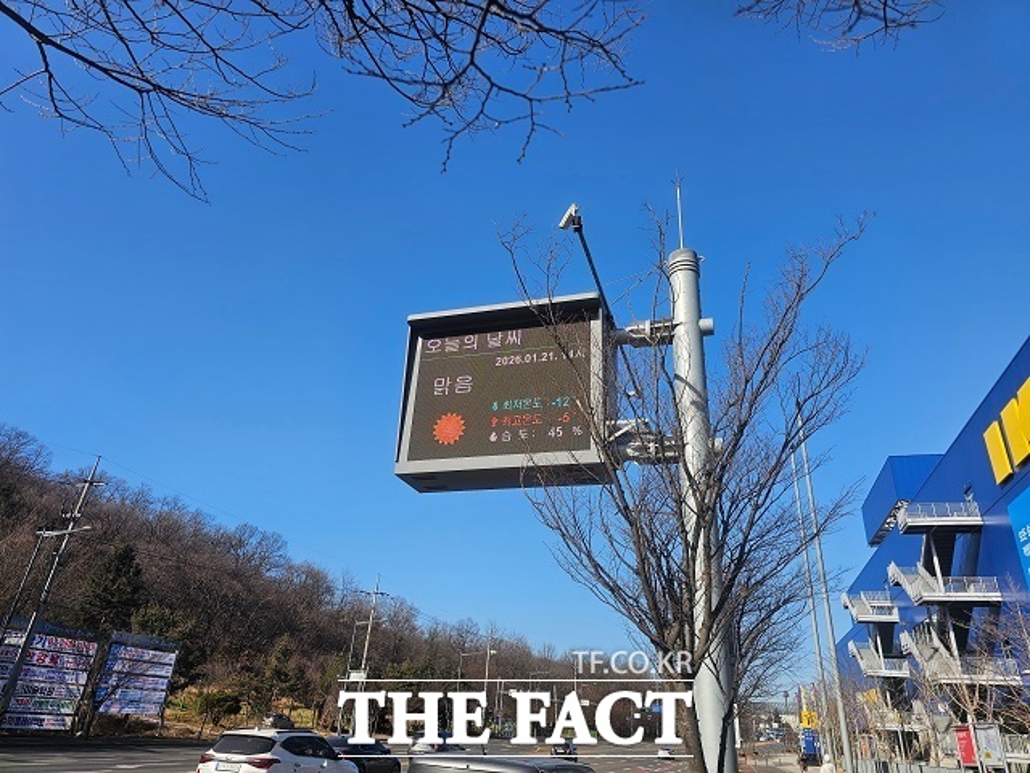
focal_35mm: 23
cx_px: 515
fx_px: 684
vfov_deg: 58.9
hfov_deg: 73.9
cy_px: 386
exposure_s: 1/784
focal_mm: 6.3
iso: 12
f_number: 1.7
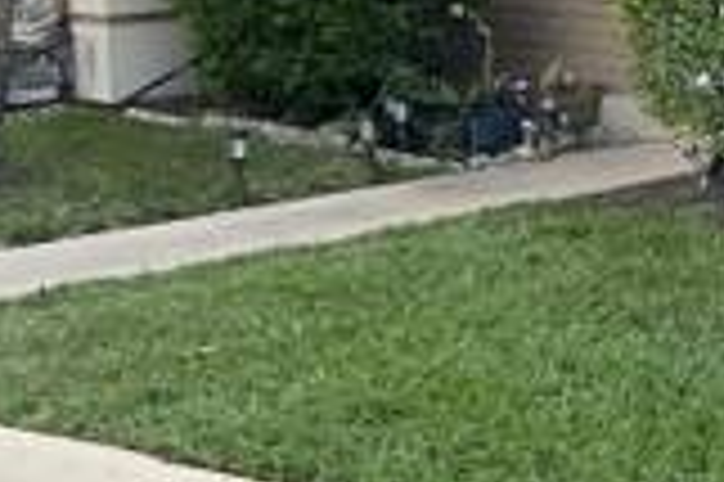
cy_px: -128
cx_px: 1250
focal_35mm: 120
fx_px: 2411
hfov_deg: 15.1
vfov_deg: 11.1
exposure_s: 1/386
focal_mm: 3
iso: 16
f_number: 1.8
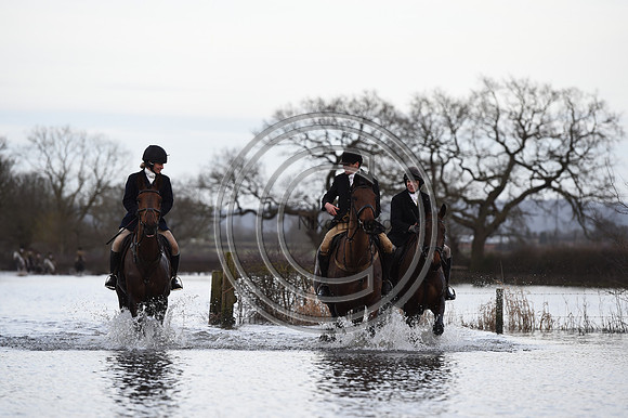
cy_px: 209
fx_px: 3138
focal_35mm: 180
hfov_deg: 11.4
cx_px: 314
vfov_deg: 7.6
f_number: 4.5
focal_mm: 180
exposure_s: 1/1000
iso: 1000
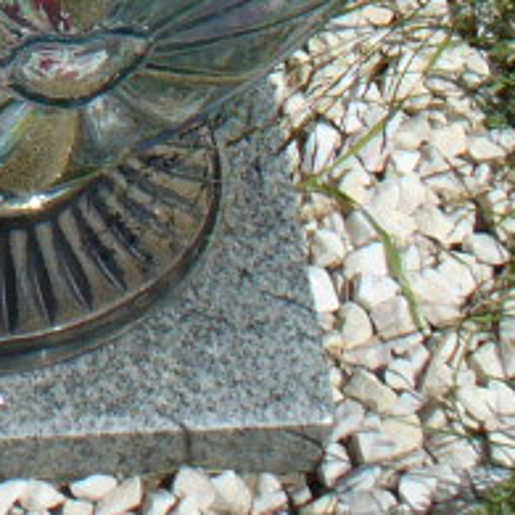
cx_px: -581
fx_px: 3619
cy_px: -536
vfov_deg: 7.8
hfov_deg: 7.7
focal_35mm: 215
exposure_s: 1/500
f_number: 5.6
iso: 80
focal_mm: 6.1
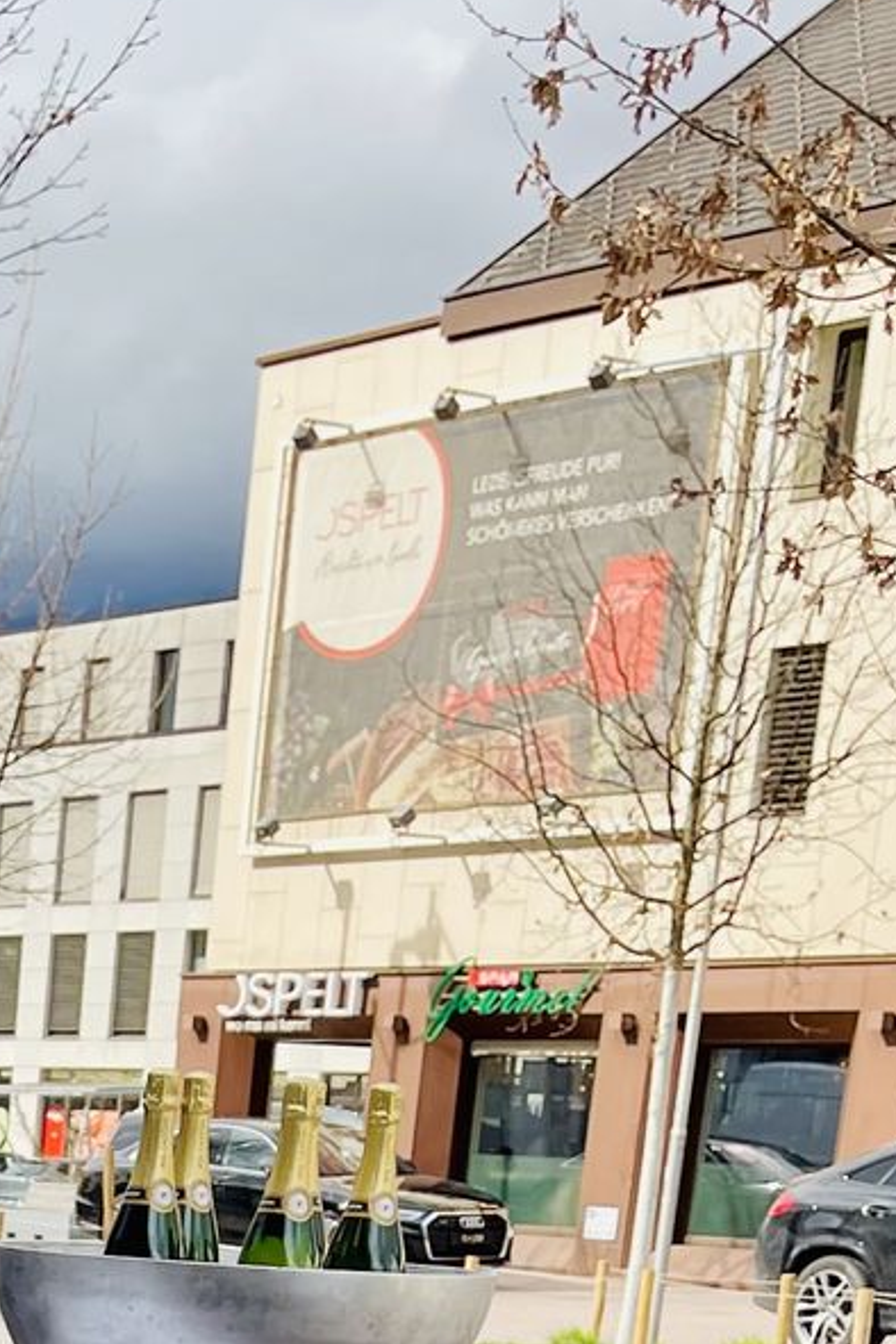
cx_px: -514
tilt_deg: -16.5
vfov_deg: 19.7
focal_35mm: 88
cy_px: 2094
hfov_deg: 14.3
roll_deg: -2.1
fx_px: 3285
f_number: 1.6
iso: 32
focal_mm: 5.1
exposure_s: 1/1739
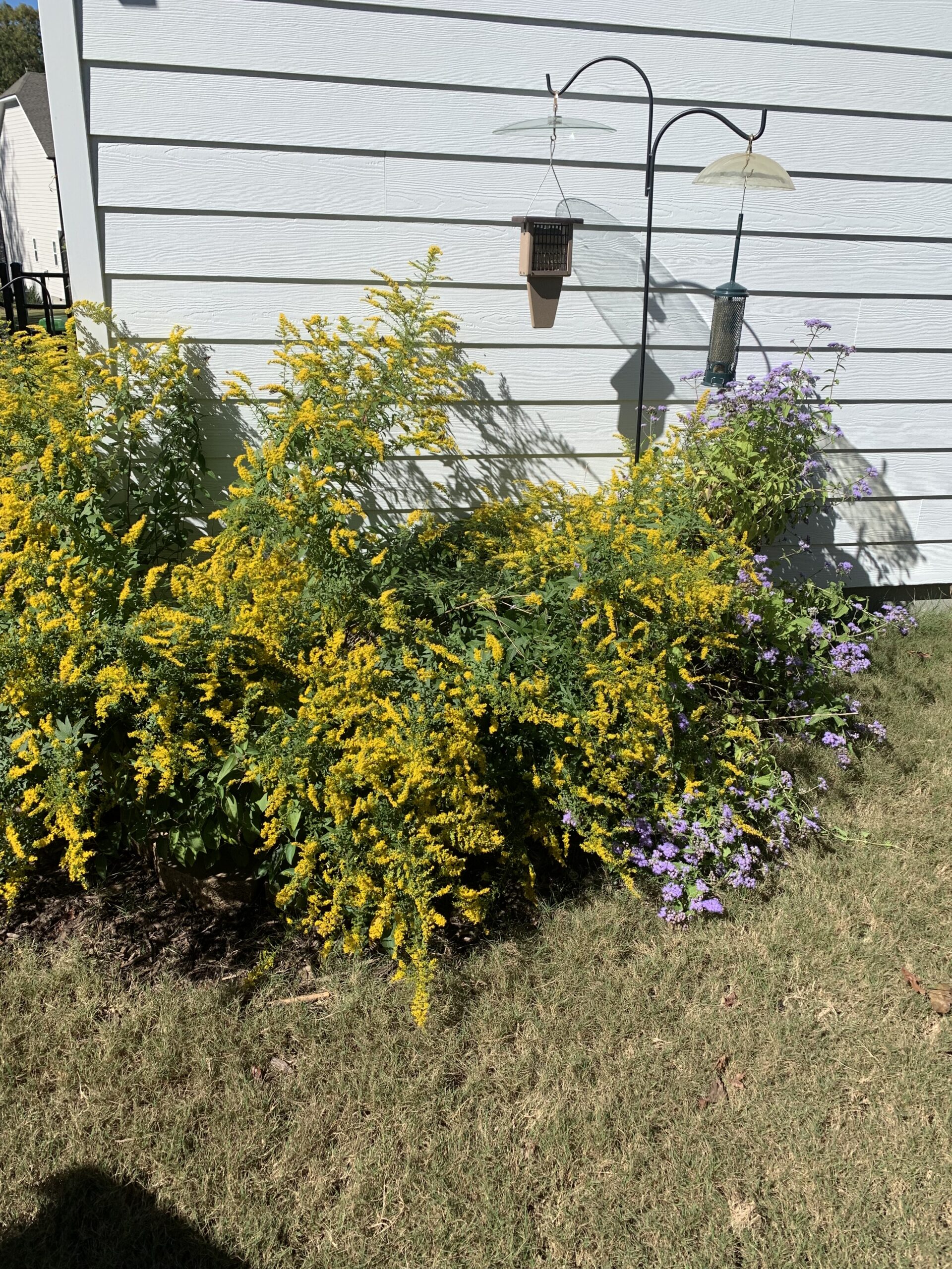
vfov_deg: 67.3
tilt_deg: -21.7
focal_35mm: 26
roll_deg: -1.9
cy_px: 634
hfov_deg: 53.1
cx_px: 476
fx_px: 953
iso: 25
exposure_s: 1/2481
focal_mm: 4.25
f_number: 1.8
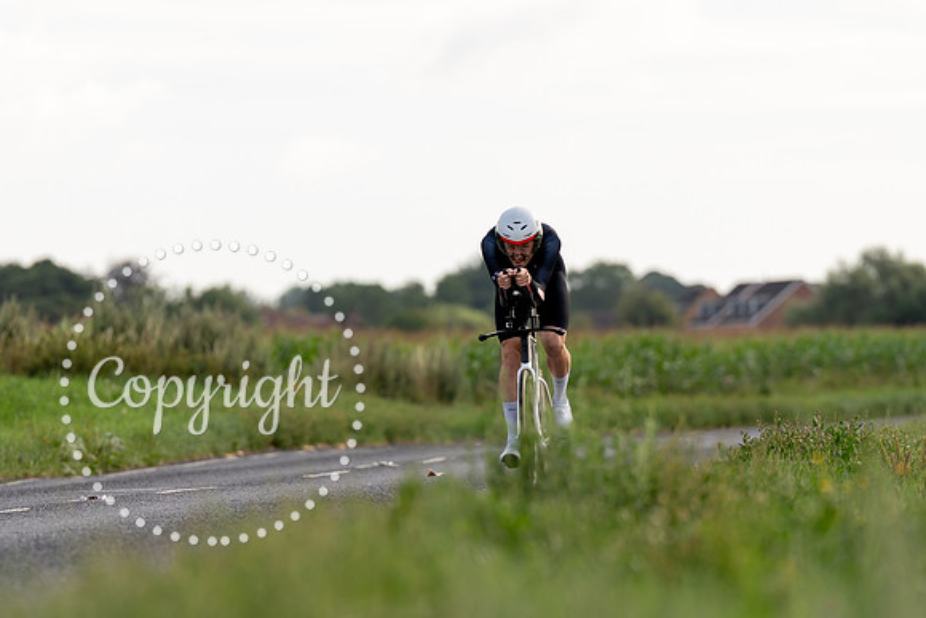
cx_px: 445
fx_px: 8486
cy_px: 384
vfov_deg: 4.2
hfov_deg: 6.2
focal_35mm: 330
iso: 100
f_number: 3.2
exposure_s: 1/1000
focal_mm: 191
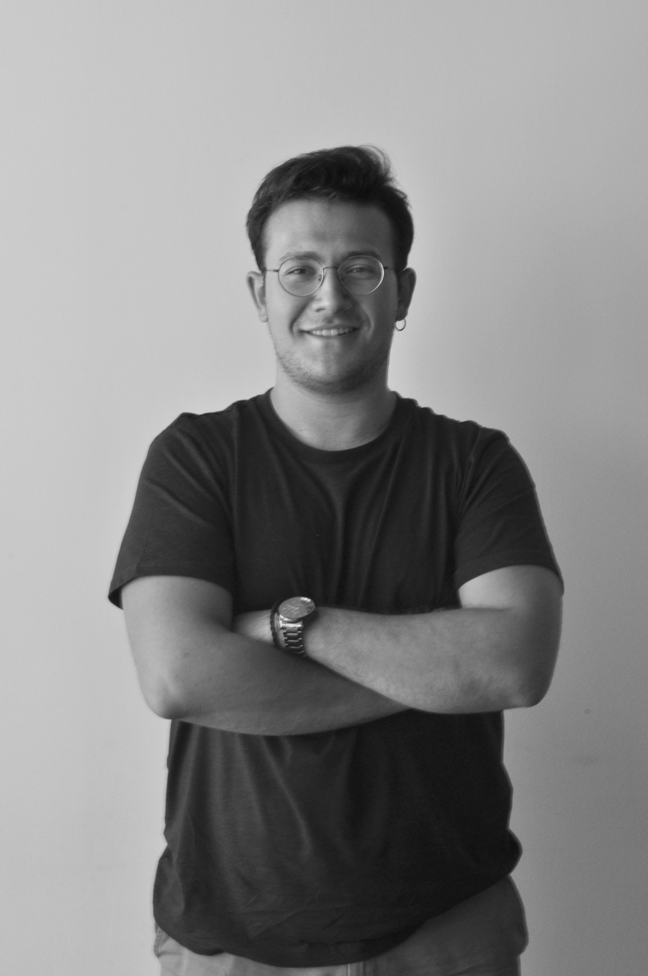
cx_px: 324
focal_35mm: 75
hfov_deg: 18.1
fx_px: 2030
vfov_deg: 27.0
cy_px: 488
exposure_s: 1/10
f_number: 20
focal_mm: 50
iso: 500
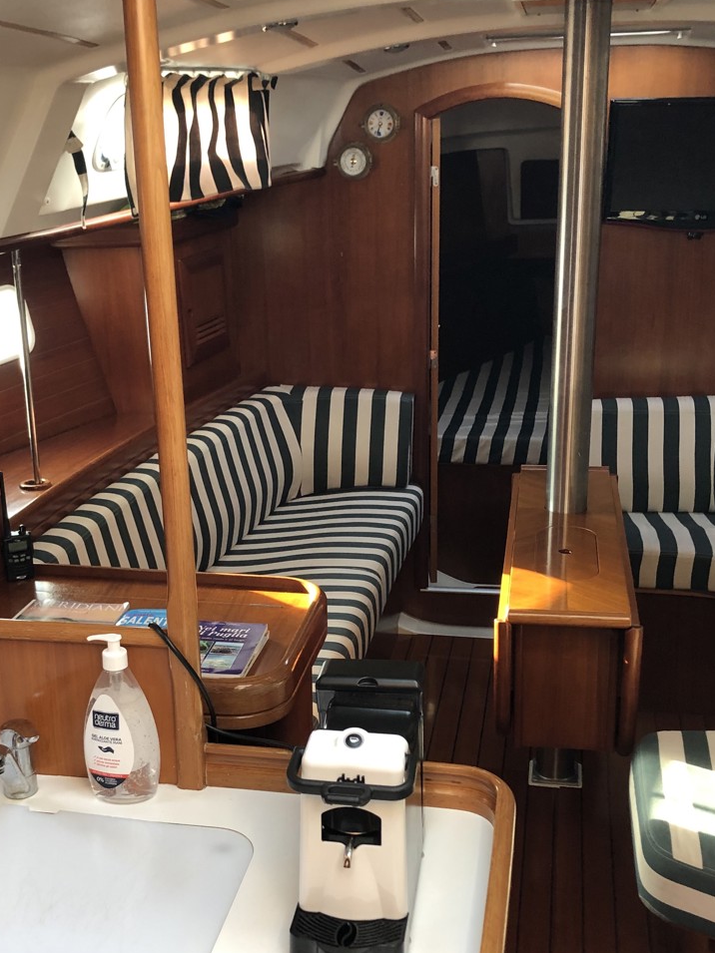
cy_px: 566
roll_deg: +1.9
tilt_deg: -18.8
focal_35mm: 44
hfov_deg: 32.8
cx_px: 314
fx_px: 1212
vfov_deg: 42.8
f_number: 1.8
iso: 40
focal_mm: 3.99
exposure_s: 1/30
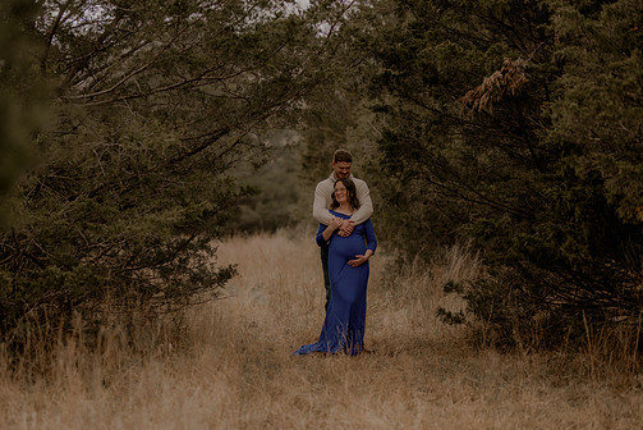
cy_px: 212
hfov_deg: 20.8
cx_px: 289
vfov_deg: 14.0
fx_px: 1751
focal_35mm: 98
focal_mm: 85
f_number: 1.4
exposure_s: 1/1600
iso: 200
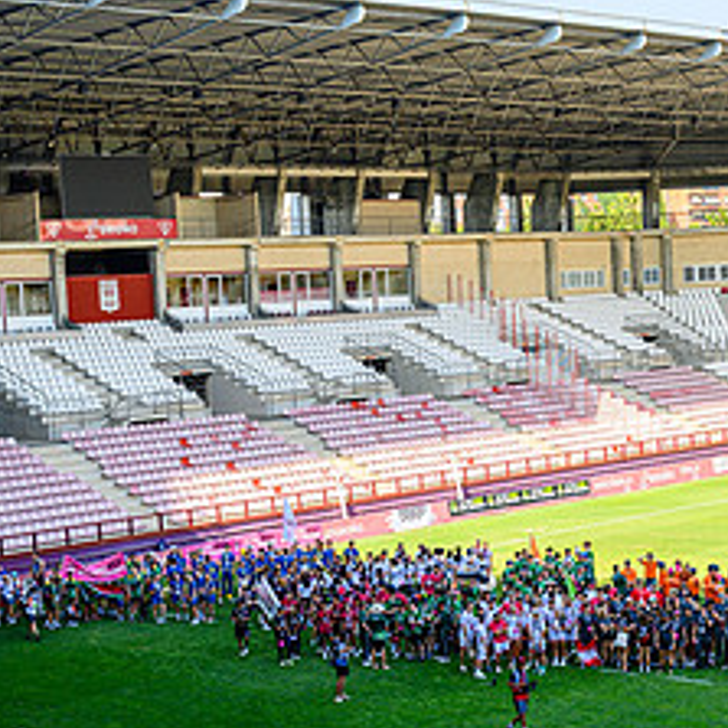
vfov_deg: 22.4
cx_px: 434
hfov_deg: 22.4
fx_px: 1832
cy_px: 499
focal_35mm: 77
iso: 280
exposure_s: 1/320
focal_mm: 45
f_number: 5.6
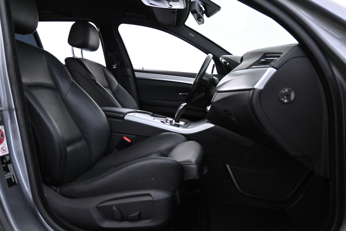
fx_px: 281
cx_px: 173
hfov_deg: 63.2
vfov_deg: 44.6
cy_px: 116
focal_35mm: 29
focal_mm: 19.5
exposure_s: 1/30
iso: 4000
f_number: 3.8
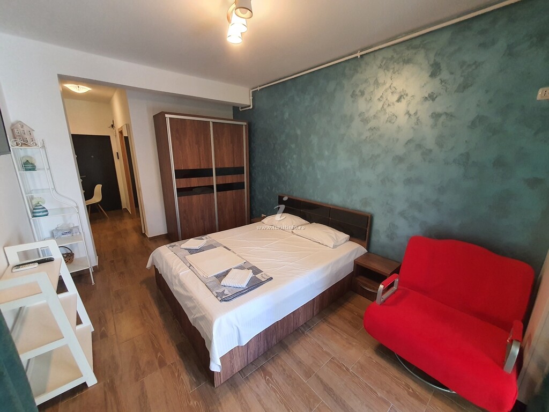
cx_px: 274
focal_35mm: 13
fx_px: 206
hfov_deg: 106.2
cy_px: 206
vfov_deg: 89.9
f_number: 2.2
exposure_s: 1/50
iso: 400
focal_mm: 1.8
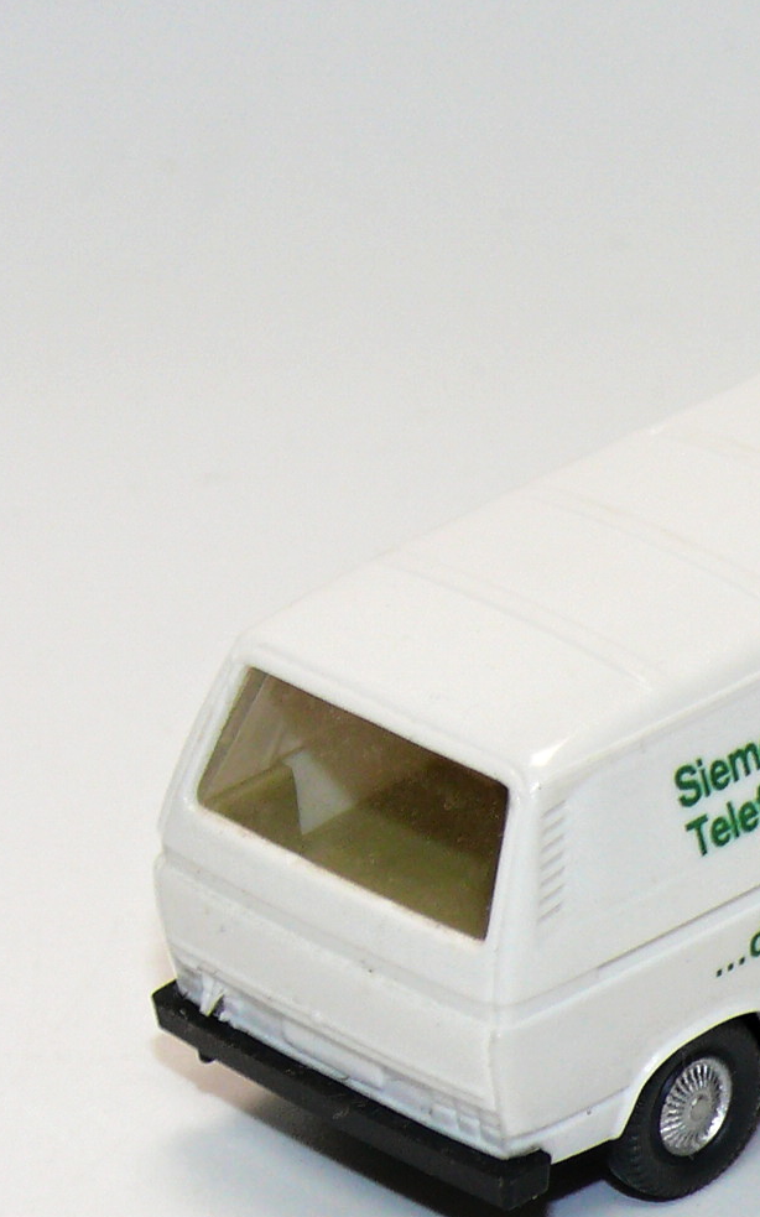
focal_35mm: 233
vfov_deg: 9.0
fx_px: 7725
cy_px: 691
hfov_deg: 5.6
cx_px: 817
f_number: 4
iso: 100
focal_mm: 16.1
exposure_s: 1/30
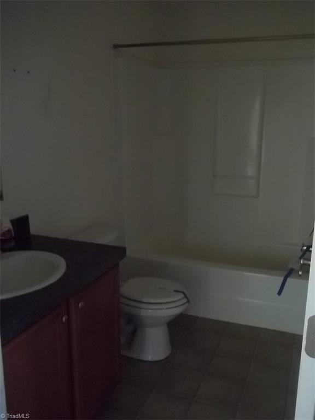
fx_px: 388
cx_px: 158
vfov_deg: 56.8
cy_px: 210
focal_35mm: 32
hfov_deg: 44.2
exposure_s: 1/30
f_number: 2.9
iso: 400
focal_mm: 5.7
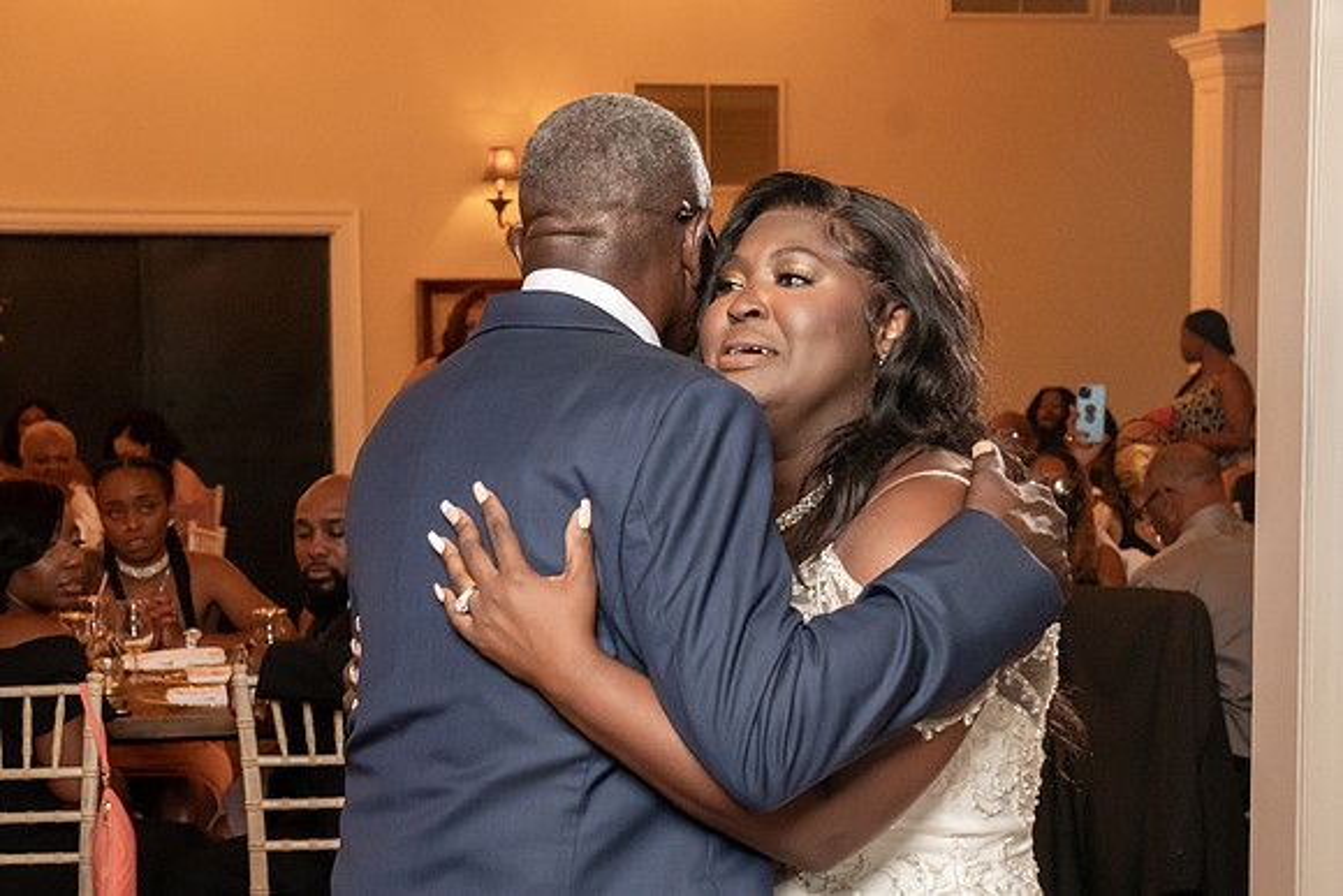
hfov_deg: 26.9
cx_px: 629
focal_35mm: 75
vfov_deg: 18.1
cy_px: 615
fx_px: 2803
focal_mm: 46
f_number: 5.6
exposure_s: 1/200
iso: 4000
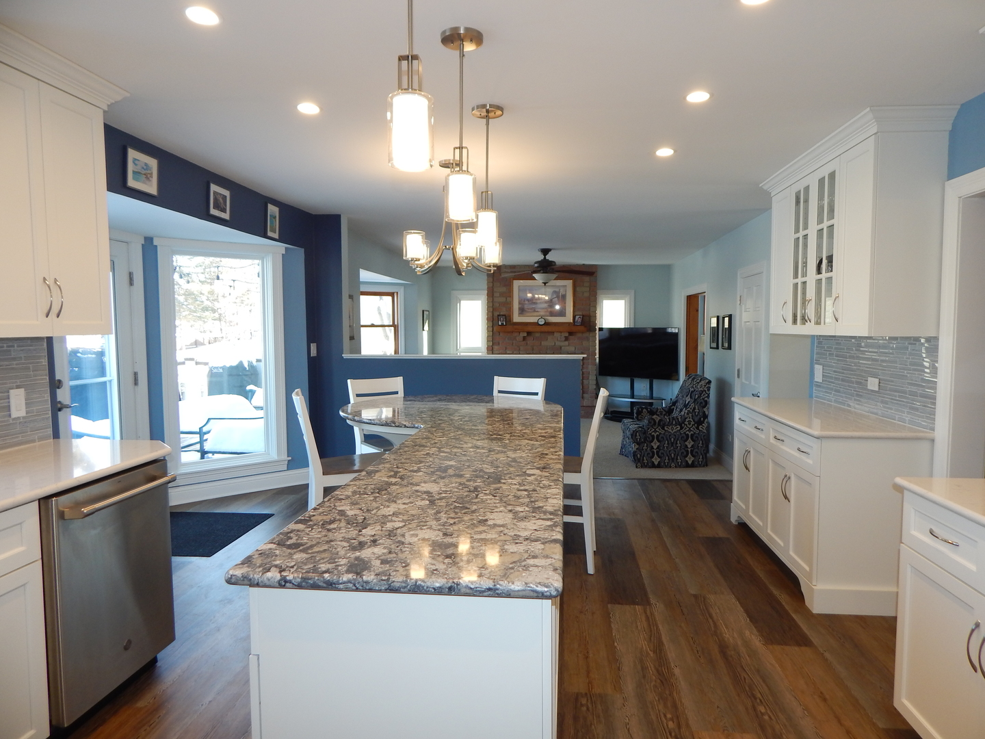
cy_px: 370
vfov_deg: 61.1
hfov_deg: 76.4
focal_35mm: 22
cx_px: 492
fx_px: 626
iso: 125
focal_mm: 4
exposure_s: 1/50
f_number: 3
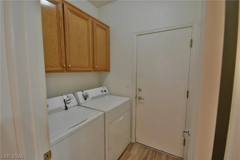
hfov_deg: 100.4
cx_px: 120
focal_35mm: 15
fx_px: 100
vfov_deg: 77.4
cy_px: 80
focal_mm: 10
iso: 1000
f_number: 7.1
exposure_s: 1/20
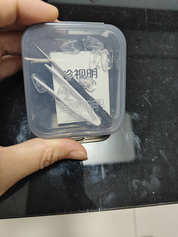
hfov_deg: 56.8
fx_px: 165
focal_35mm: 24
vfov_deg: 71.6
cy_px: 118
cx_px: 89
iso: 640
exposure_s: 1/33
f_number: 1.8
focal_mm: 5.59
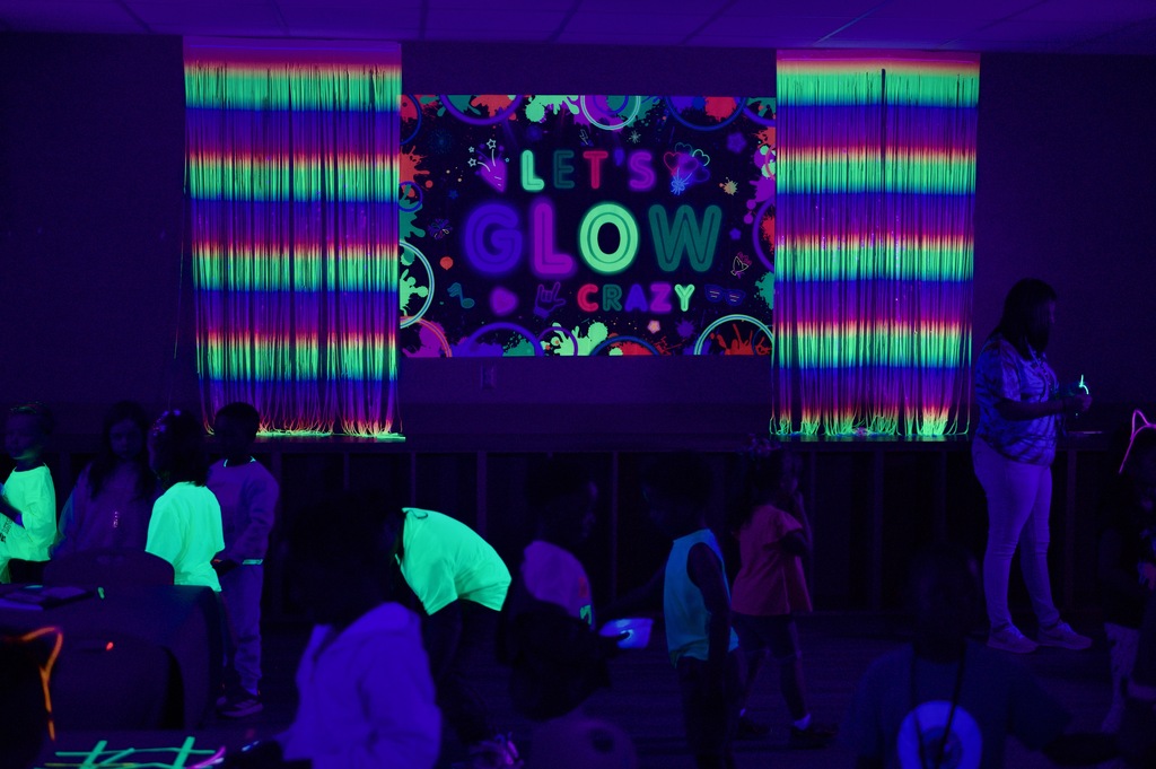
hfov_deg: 36.3
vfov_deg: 24.6
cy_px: 384
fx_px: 1765
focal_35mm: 55
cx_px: 578
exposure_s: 1/125
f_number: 2.8
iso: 3200
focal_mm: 55
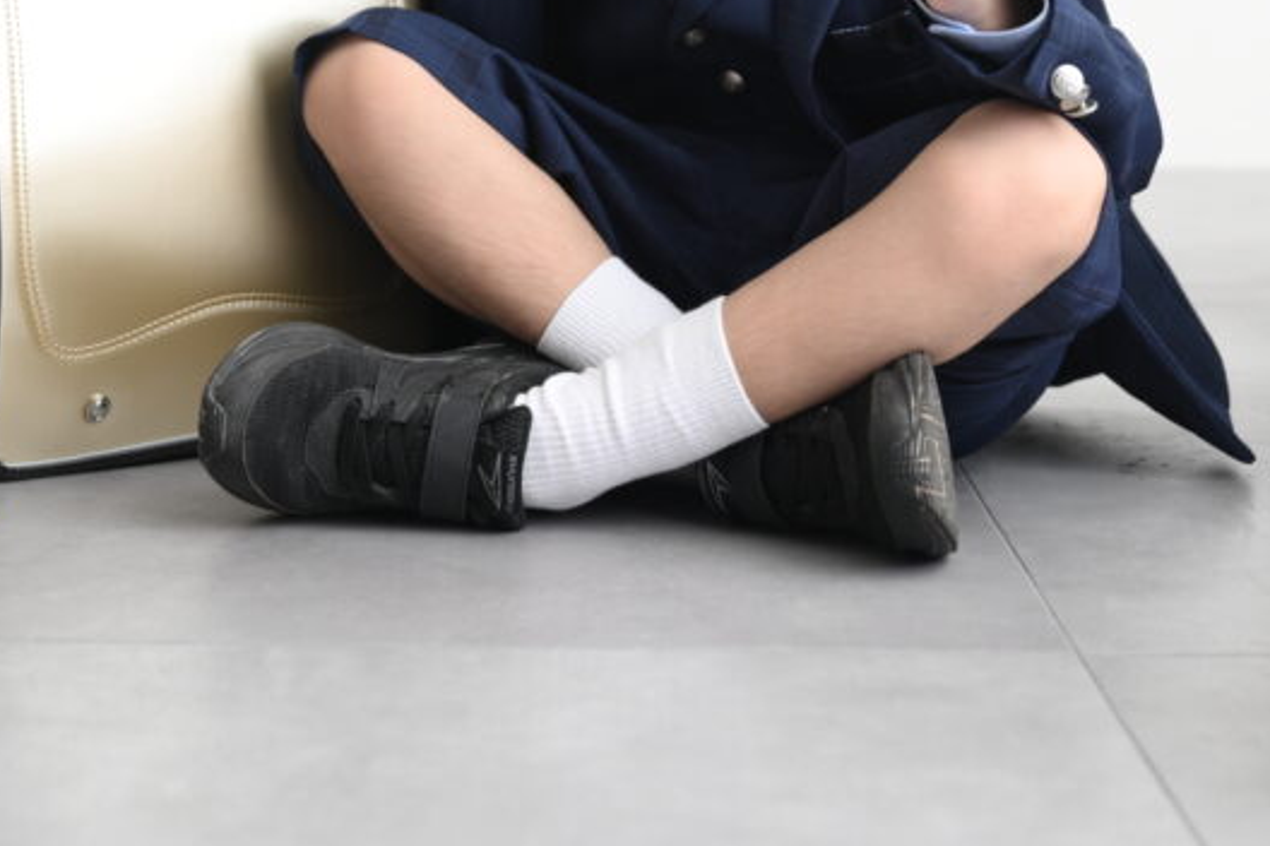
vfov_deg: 17.7
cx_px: 654
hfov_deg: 27.0
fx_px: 2646
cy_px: -38
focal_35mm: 75
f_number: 2.8
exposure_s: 1/200
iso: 125
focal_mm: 33
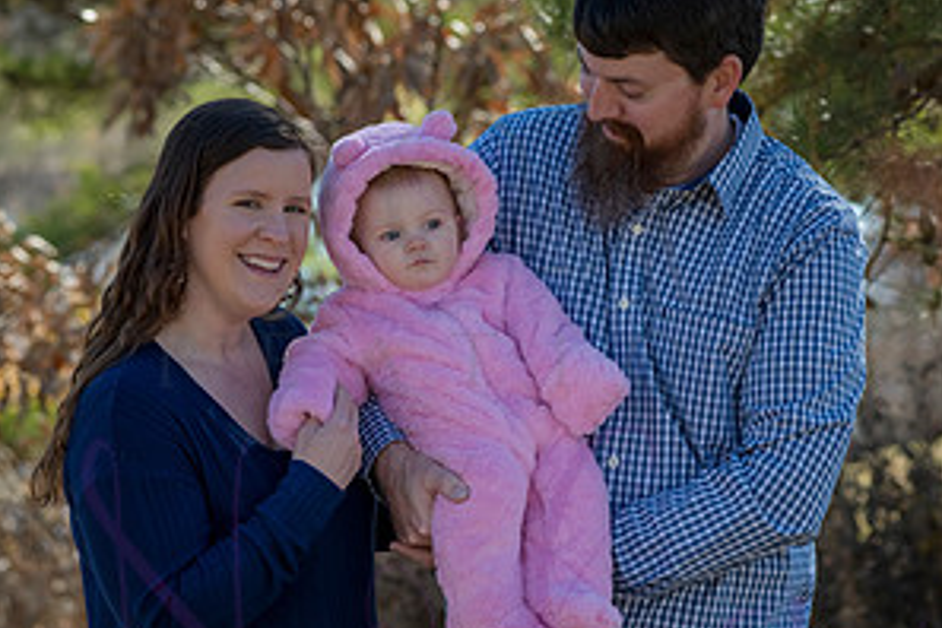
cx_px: 469
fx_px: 4762
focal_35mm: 182
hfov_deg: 11.3
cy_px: 473
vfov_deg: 7.5
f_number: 6.3
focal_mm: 120
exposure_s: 1/500
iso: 400
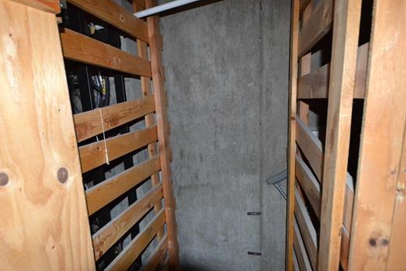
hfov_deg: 79.9
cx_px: 175
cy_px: 152
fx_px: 240
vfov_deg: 58.6
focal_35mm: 21
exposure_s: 1/60
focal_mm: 11.5
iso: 3200
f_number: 4.2
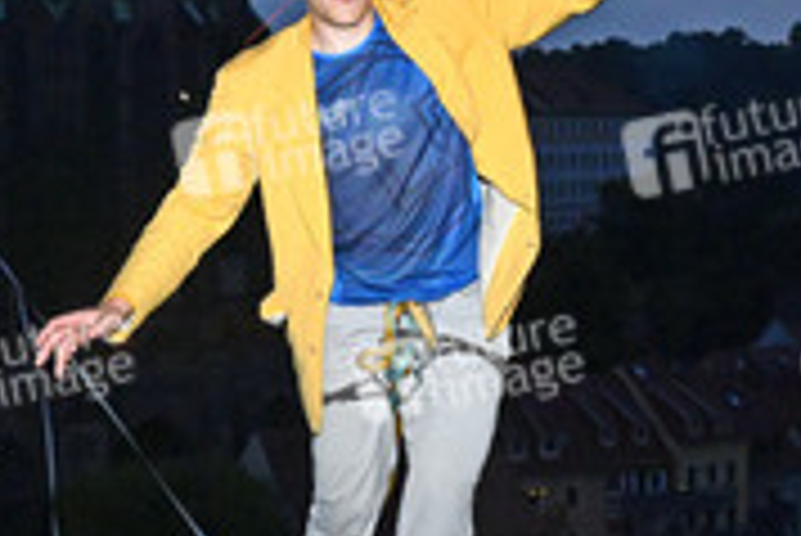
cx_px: 349
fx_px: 1804
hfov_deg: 25.0
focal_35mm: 81
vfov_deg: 16.9
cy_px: 257
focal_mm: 32
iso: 9000
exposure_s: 1/60
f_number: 11
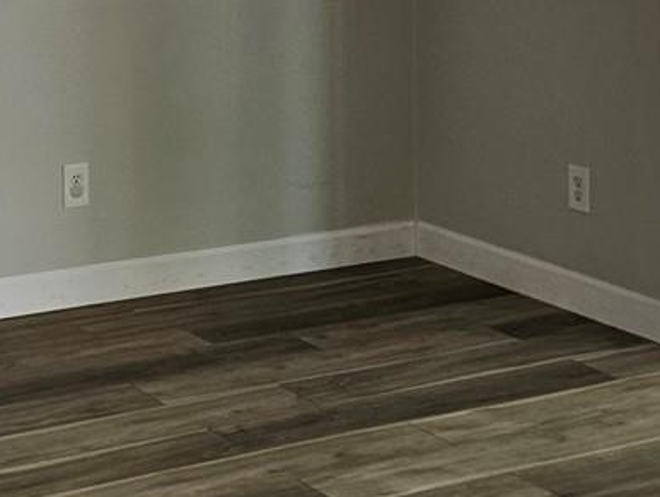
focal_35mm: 95
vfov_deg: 15.0
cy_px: -125
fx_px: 1813
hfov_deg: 20.5
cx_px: 203
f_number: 1.7
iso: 160
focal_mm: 6.3
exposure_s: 1/120
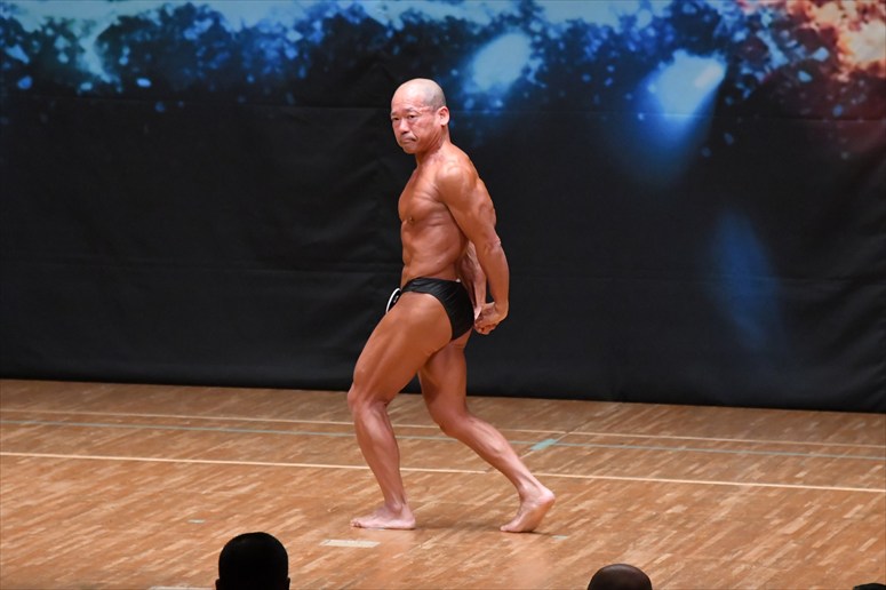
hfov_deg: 6.9
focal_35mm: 300
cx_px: 443
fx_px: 7380
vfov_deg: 4.6
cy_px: 295
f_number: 5.6
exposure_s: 1/400
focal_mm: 200
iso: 6400
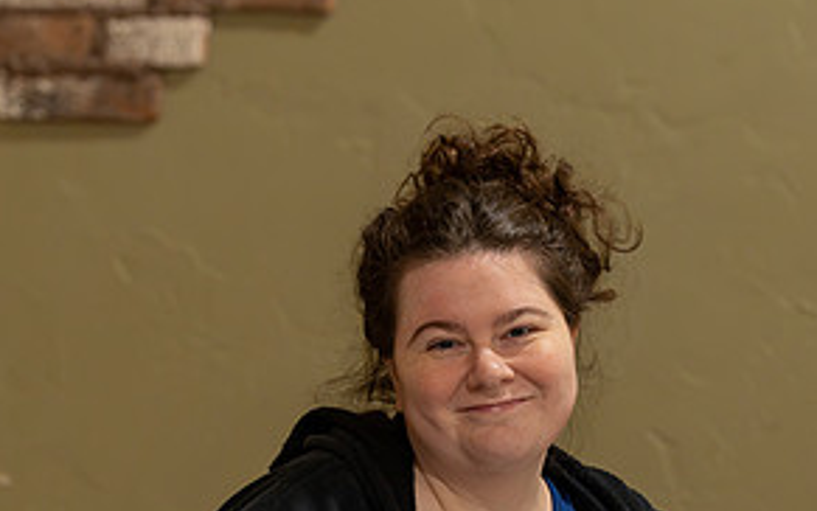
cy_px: 564
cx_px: 477
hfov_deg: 6.9
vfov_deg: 4.3
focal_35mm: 305
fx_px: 6792
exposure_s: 1/400
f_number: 3.5
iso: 2500
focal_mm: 129
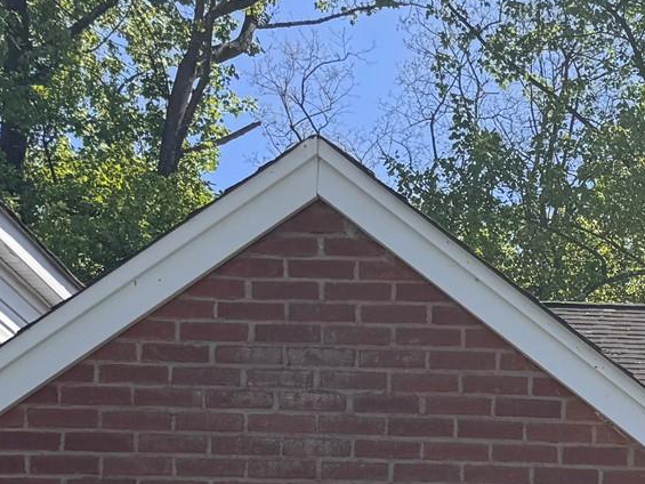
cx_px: 1033
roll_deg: +1.6
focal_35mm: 87
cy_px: 853
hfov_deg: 19.0
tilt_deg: +4.5
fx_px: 1621
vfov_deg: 14.9
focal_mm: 6.76
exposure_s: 1/1767
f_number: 1.78
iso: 80
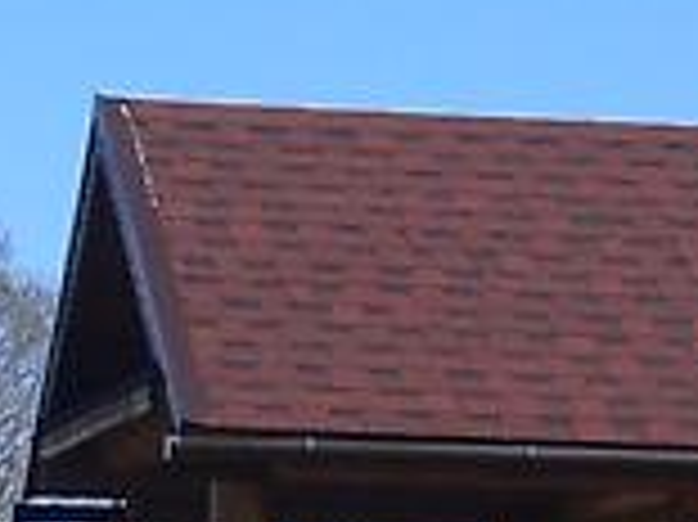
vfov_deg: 4.2
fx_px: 7193
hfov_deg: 5.5
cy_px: 234
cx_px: 730
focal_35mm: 357
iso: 80
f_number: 5.6
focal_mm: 9.7
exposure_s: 1/320
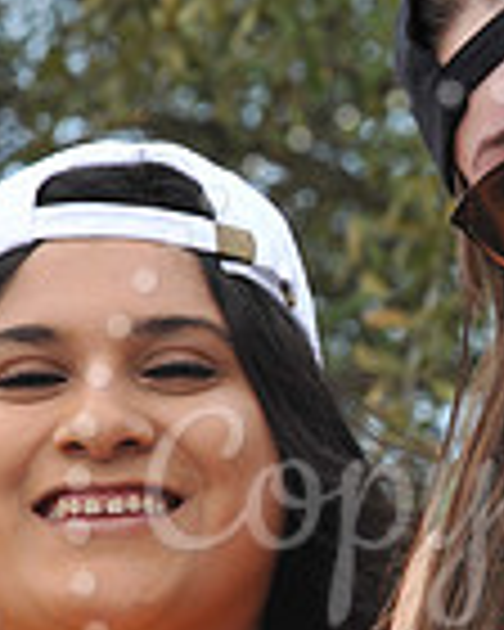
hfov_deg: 2.3
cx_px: 495
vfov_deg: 2.9
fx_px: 12306
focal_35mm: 660
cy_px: 504
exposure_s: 1/100
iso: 200
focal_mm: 170
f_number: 13
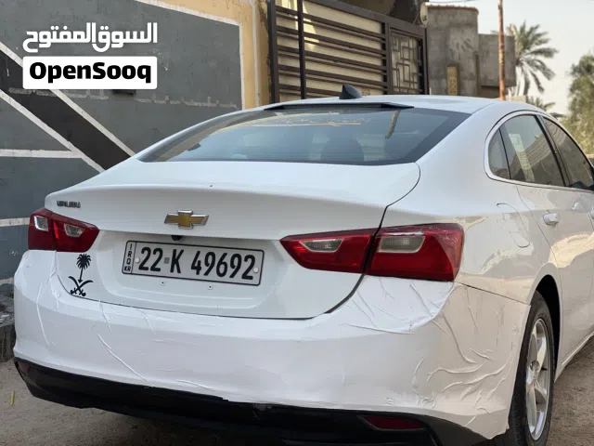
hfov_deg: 36.8
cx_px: 297
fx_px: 892
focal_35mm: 52
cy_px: 223
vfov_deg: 28.0
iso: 20
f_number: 2
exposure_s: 1/727
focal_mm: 6
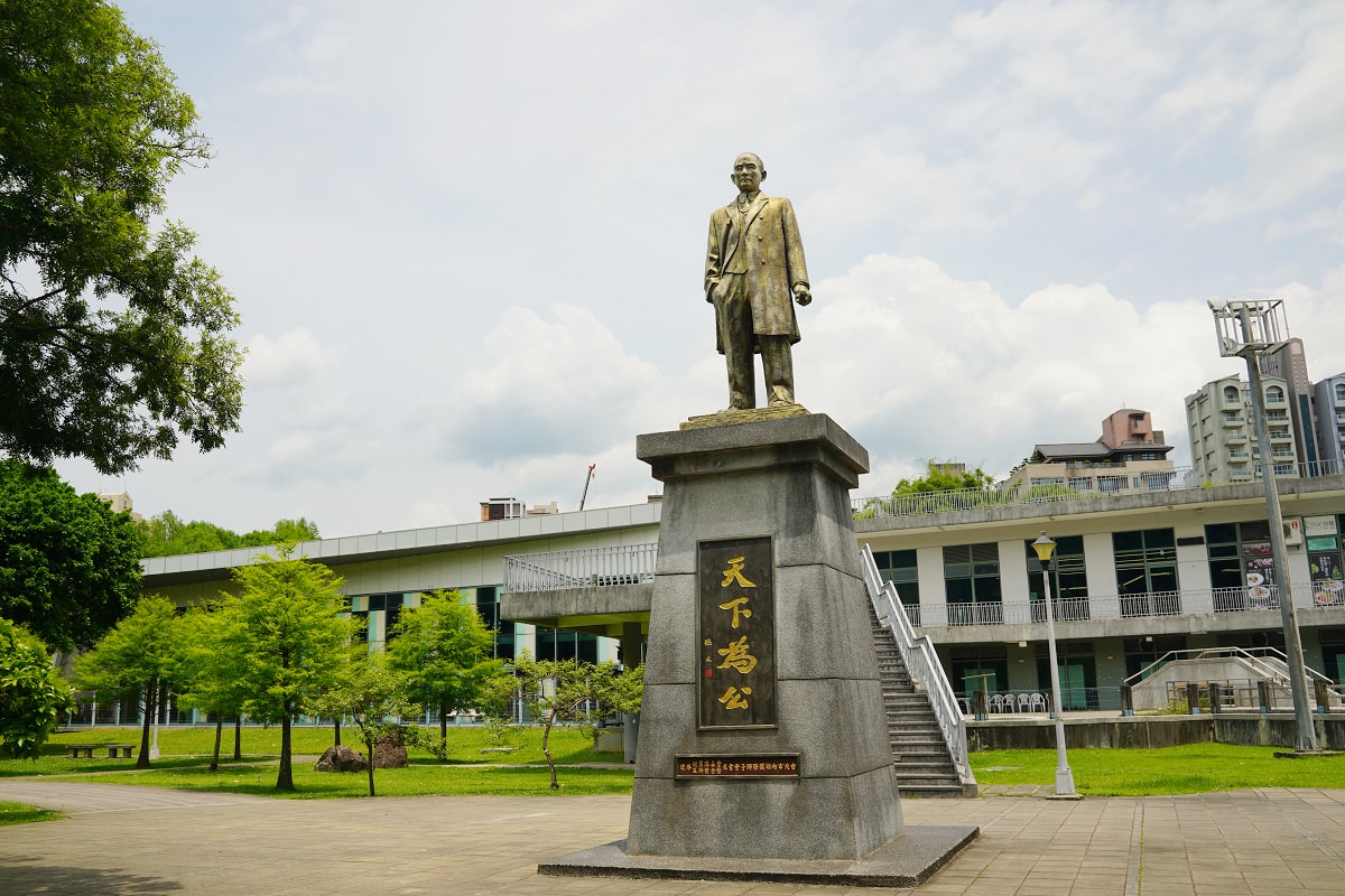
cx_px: 672
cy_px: 448
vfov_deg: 42.3
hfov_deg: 60.3
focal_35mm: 31
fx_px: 1158
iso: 100
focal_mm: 31
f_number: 9
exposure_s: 1/125
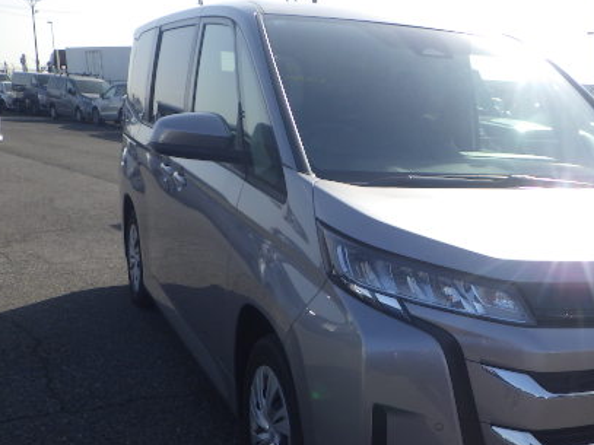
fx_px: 755
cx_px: 444
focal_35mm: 44
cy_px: 296
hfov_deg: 41.7
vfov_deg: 32.6
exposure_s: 1/800
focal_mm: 5
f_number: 4.2
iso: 125
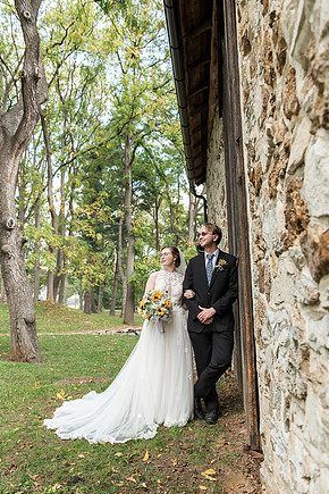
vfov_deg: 61.9
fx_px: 411
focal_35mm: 30
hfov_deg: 43.6
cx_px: 164
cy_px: 244
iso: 400
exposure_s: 1/250
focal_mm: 29
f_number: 4
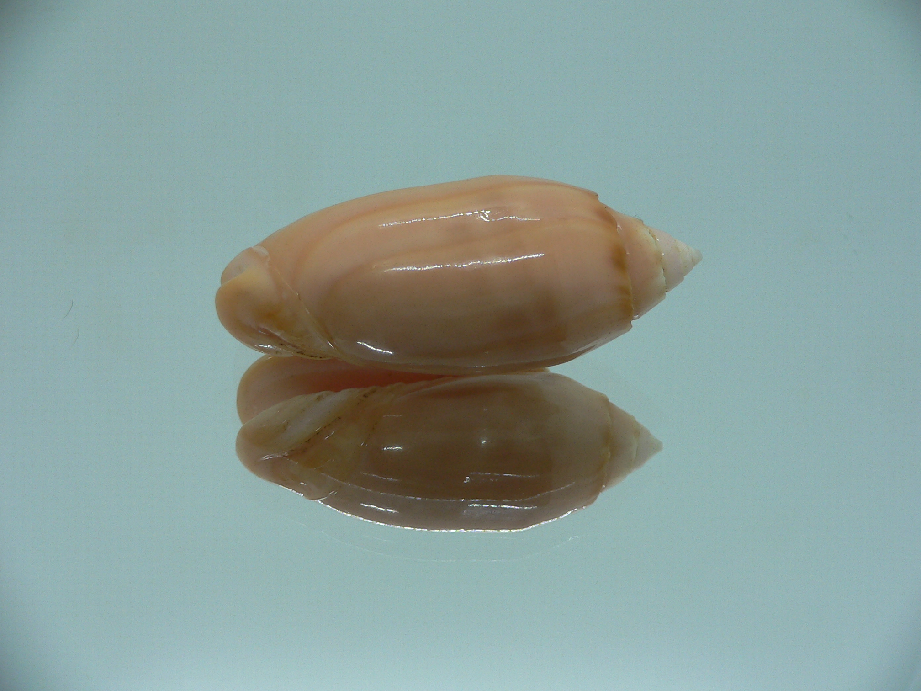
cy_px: 346
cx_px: 460
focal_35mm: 35
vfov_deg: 40.7
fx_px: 931
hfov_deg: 52.6
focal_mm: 4.6
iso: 80
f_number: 2.8
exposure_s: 1/60
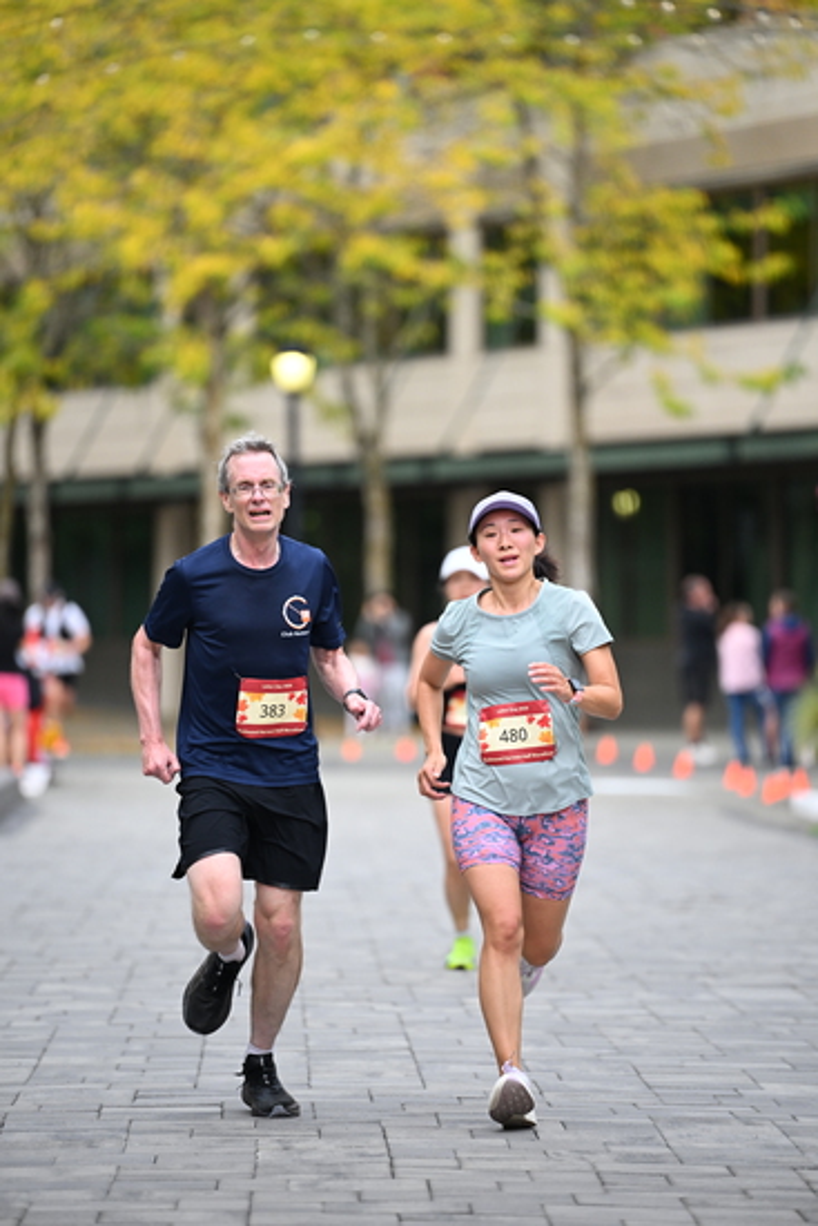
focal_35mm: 200
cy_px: 613
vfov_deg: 10.3
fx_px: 6812
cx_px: 409
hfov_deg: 6.9
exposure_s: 1/2000
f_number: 2.8
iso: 1000
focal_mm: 200
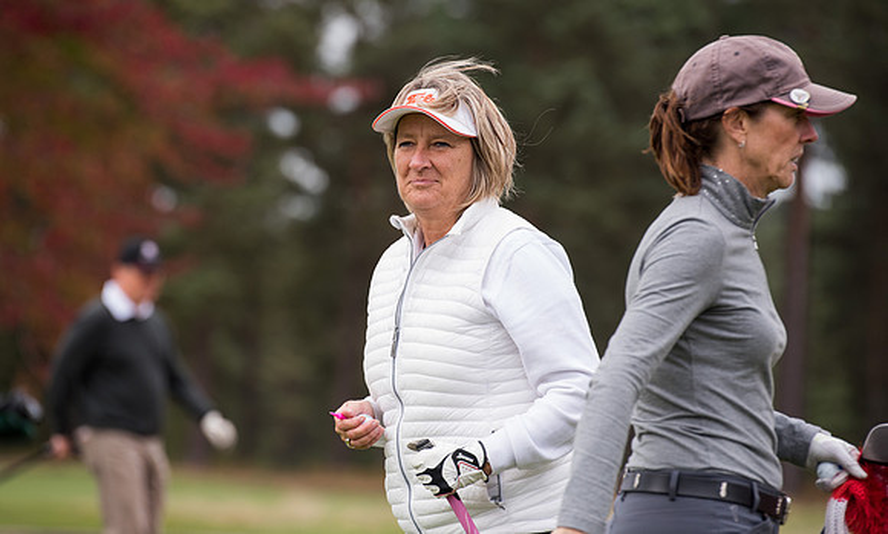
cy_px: 267
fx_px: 5493
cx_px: 394
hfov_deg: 9.2
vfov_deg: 5.6
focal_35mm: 229
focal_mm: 200
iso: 640
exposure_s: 1/1600
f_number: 4
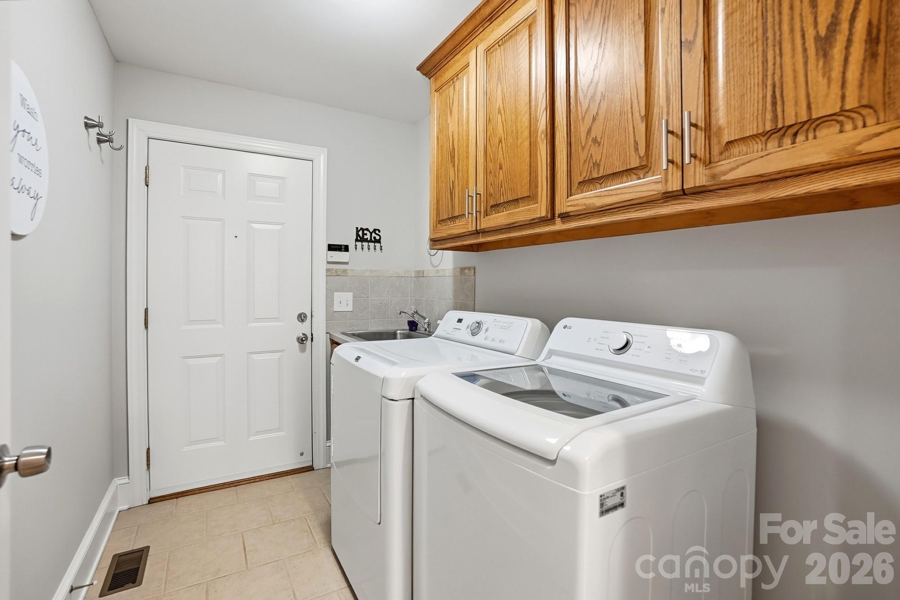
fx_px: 375
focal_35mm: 15
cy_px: 300
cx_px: 450
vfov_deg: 77.3
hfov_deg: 100.4
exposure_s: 1/60
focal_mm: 10
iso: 100
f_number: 5.6
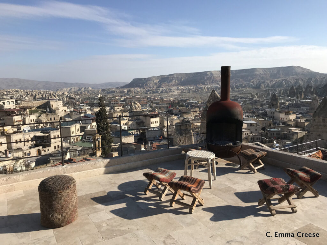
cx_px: 164
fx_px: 265
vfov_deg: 49.7
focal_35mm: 28
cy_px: 122
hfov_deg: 63.4
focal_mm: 3.99
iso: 20
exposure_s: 1/2660
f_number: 1.8
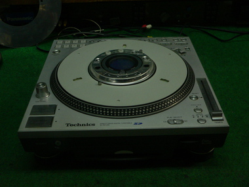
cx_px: 124
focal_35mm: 42
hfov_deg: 44.8
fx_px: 302
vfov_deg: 34.3
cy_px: 94
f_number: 2.8
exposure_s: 1/60
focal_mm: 7
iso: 200
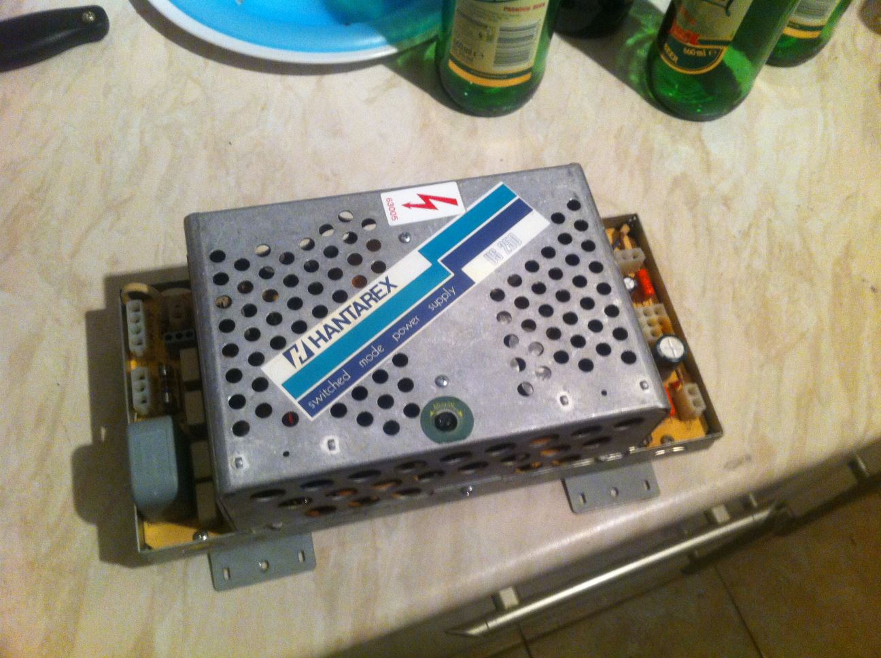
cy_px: 329
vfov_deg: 40.6
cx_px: 440
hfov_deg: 52.7
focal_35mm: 35
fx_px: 889
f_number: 2.8
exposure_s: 1/17
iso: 250
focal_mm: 3.85
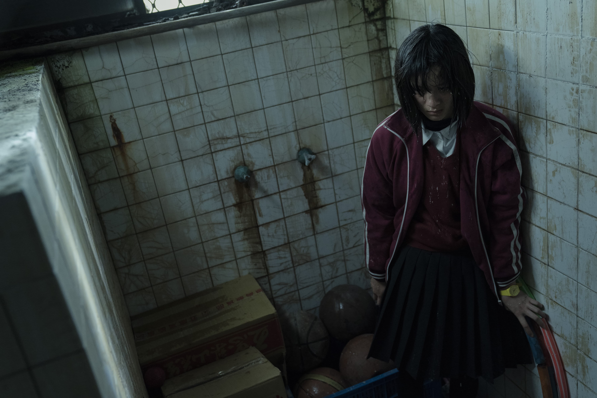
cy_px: 199
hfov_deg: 53.1
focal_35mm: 36
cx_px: 298
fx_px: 597
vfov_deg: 36.9
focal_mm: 36
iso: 5000
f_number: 3.2
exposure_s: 1/320
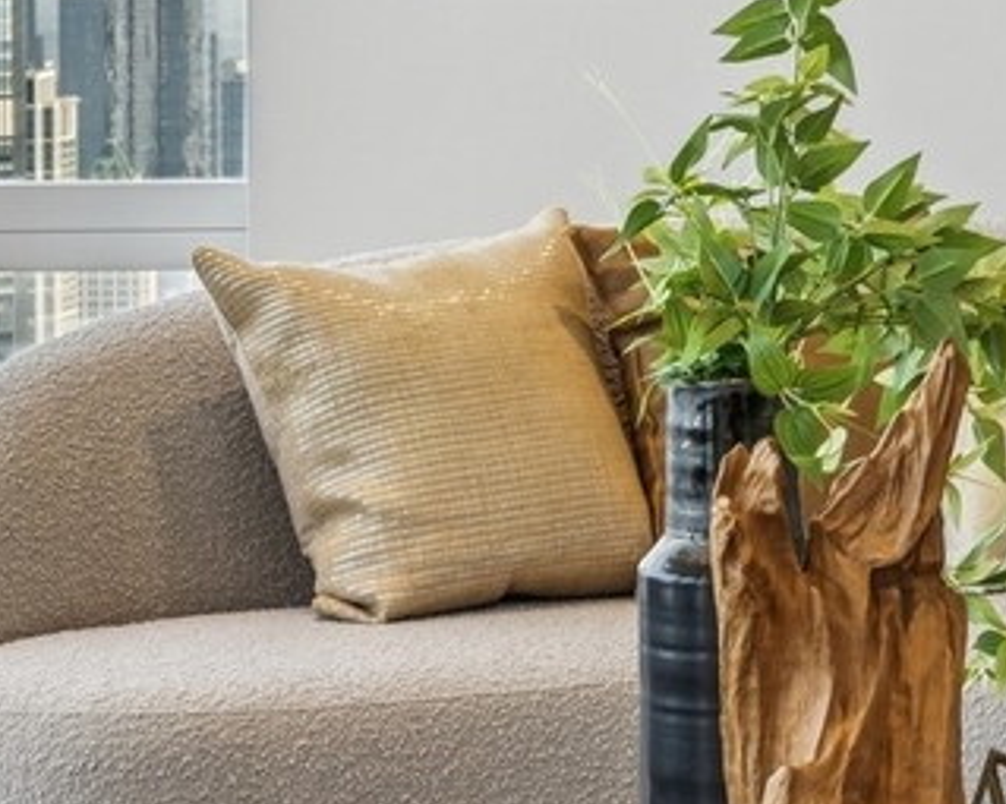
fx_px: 4256
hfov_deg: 13.4
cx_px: 798
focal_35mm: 143
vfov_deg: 10.6
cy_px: -129
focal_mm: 30
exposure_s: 1/125
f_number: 8
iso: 320
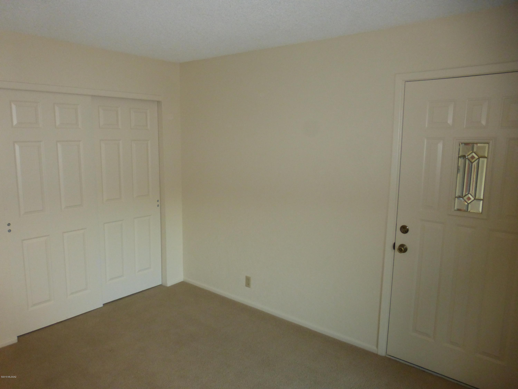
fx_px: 374
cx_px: 259
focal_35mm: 25
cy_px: 194
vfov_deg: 54.9
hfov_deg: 69.4
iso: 400
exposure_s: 1/60
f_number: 3.3
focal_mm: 4.3
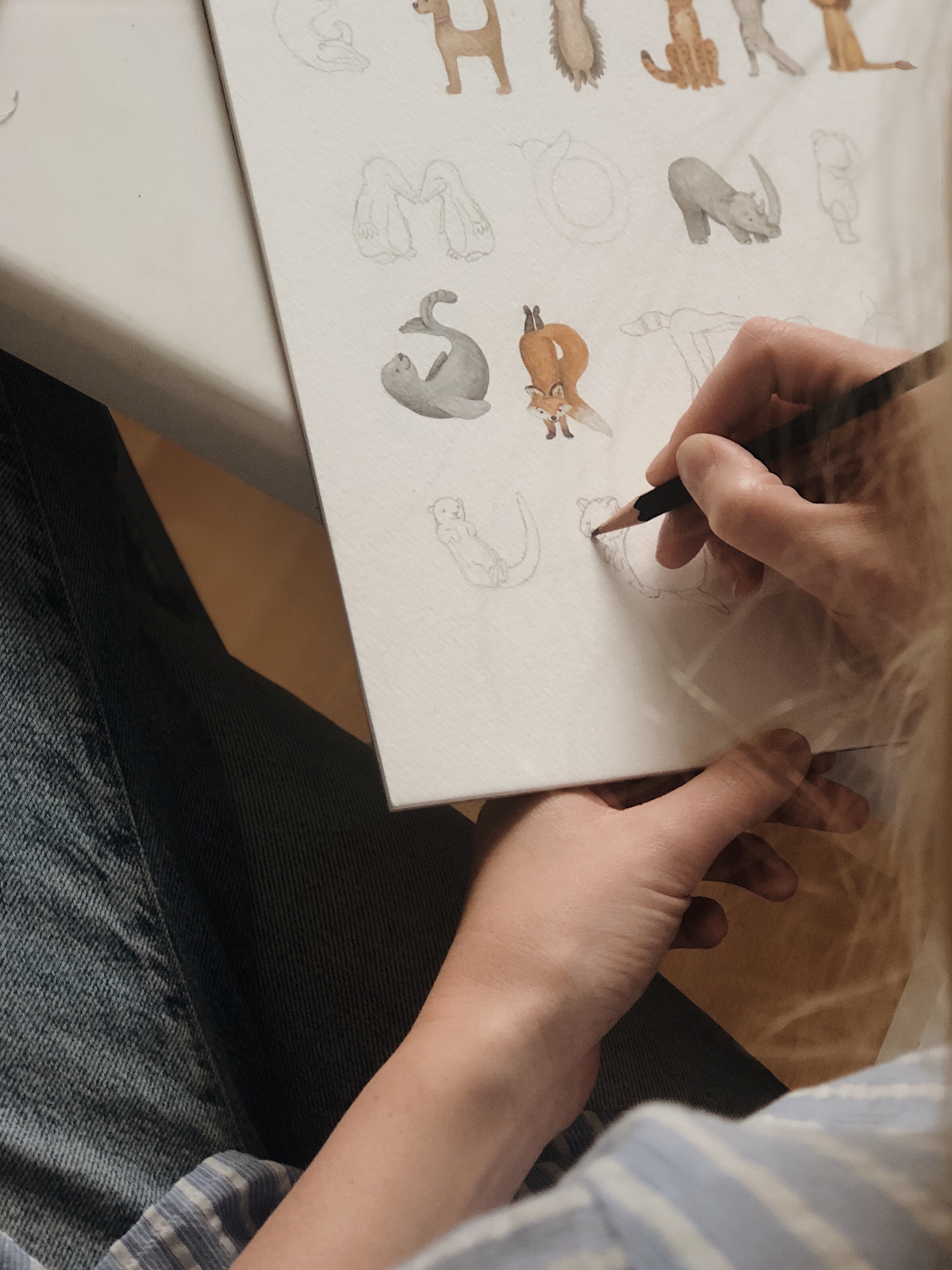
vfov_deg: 27.0
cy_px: 698
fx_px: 2640
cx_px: 572
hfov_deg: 20.4
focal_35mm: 72
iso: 200
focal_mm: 6.6
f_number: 2.8
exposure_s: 1/50
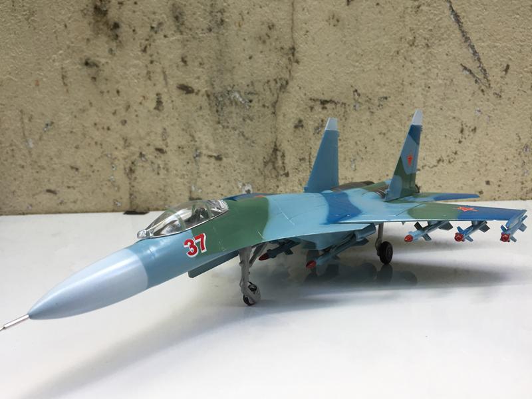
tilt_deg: -9.2
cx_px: 266
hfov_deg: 61.7
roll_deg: -0.2
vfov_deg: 48.2
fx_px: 446
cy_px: 200
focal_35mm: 29
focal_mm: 4.15
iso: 50
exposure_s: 1/100
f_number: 2.2
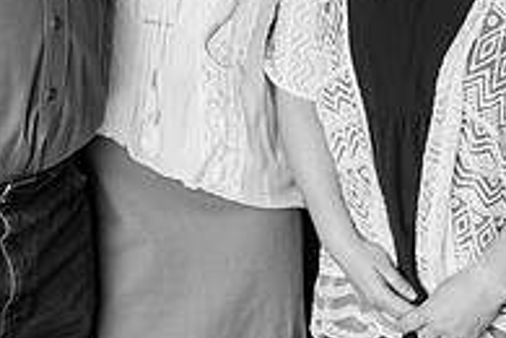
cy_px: -98
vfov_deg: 12.8
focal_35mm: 104
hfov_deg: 19.5
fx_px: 1462
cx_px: 148
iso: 320
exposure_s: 1/250
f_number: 3.5
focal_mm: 35
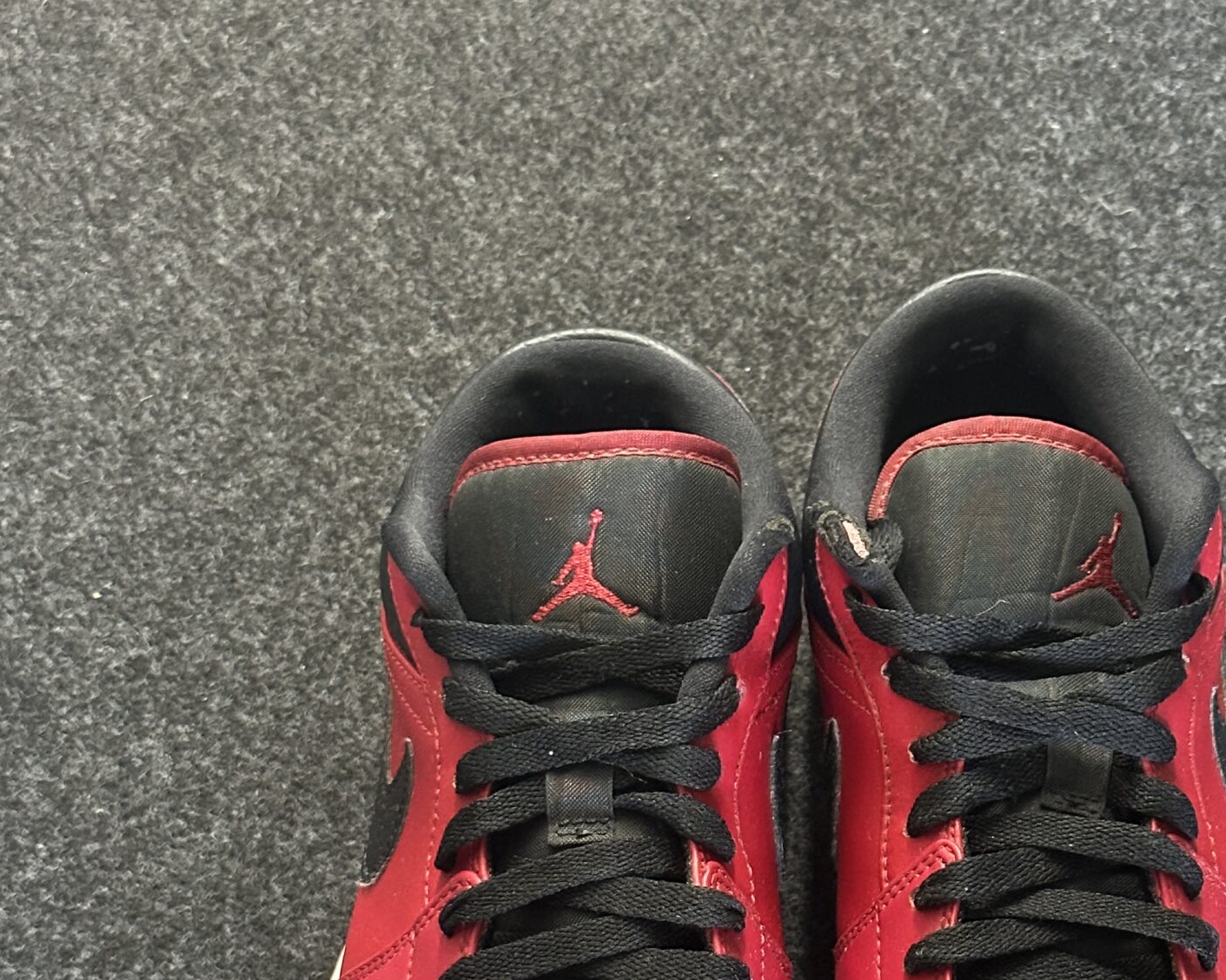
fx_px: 3084
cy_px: 937
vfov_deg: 17.7
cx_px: 752
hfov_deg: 22.4
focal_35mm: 85
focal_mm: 6.86
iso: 640
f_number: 1.78
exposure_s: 1/25
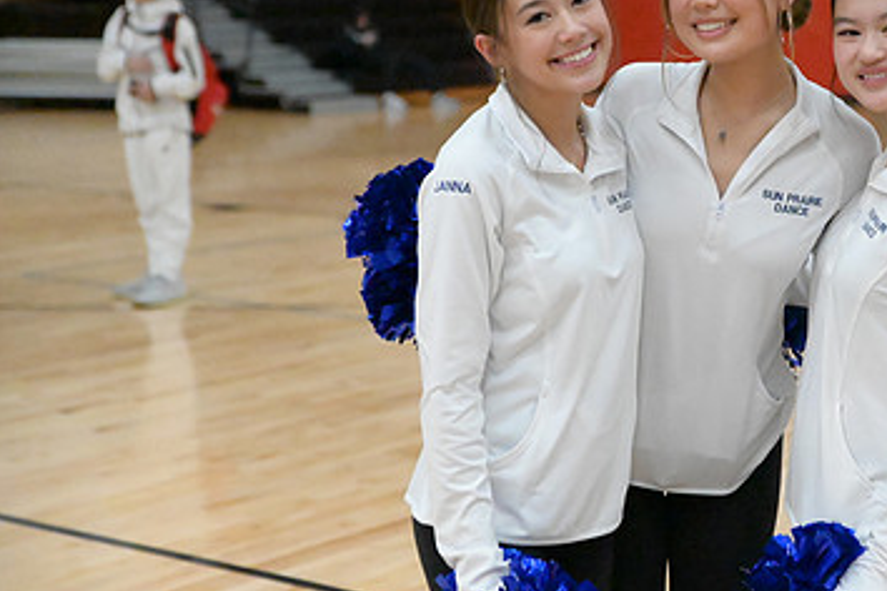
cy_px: 220
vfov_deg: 15.2
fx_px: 2217
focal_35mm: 90
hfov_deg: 22.3
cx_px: 722
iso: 45600
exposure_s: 1/8000
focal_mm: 55
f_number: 2.8
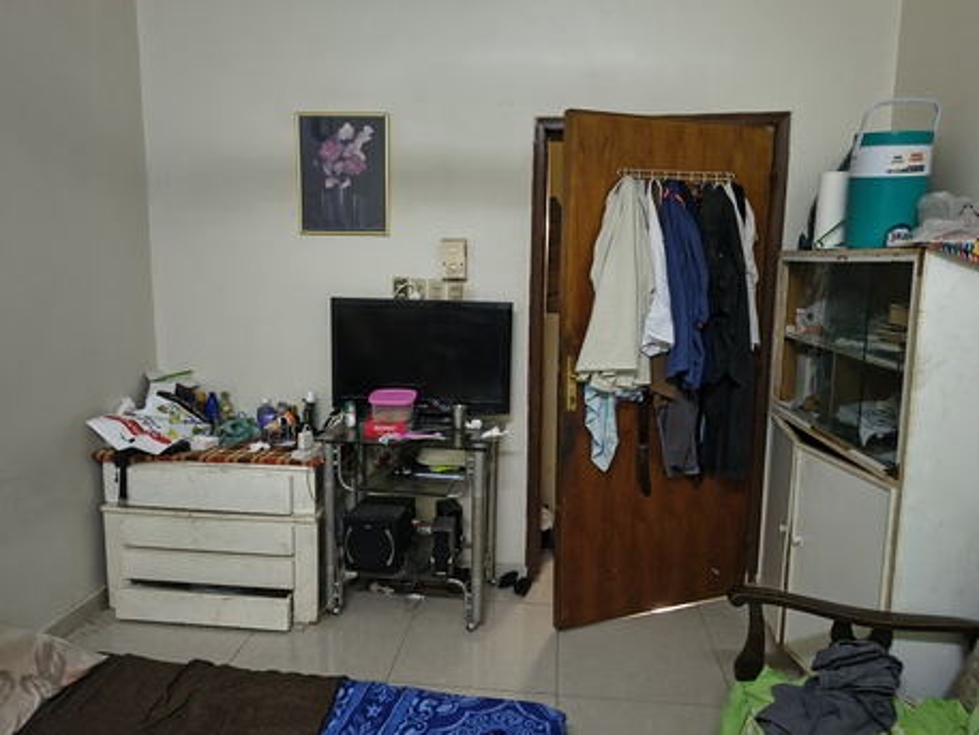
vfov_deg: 56.8
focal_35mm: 24
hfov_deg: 71.6
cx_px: 490
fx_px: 679
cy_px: 368
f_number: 1.8
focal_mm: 5.56
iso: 1812
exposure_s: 1/30
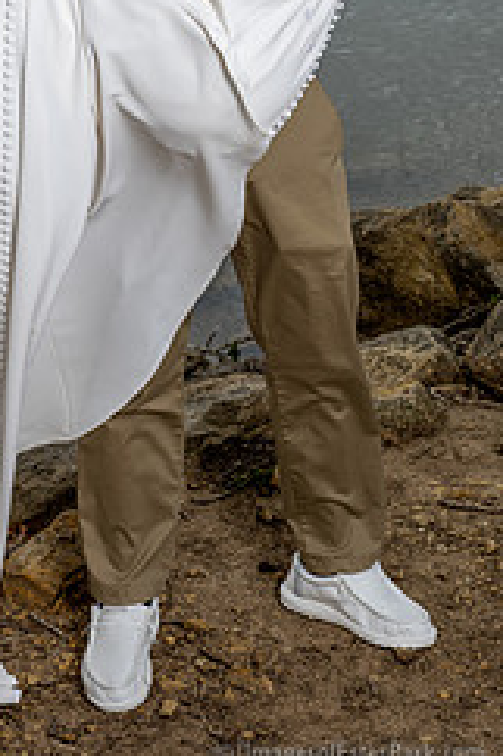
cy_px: 72
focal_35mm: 93
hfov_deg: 14.6
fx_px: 1952
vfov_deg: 21.4
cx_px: 125
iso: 100
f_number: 7.1
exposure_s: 1/250
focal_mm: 50
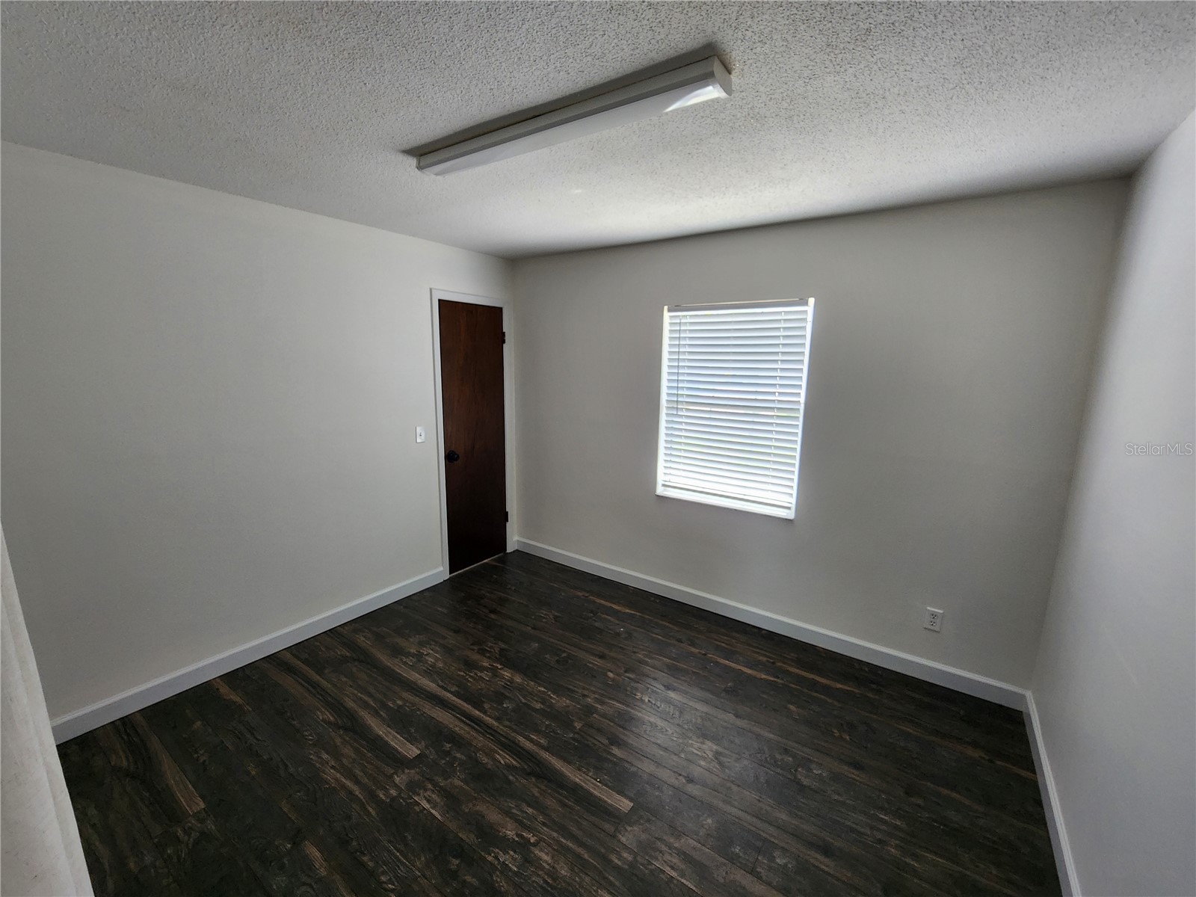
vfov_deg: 89.9
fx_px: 449
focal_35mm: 13
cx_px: 598
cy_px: 448
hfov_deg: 106.2
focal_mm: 2.2
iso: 200
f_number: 2.2
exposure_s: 1/60
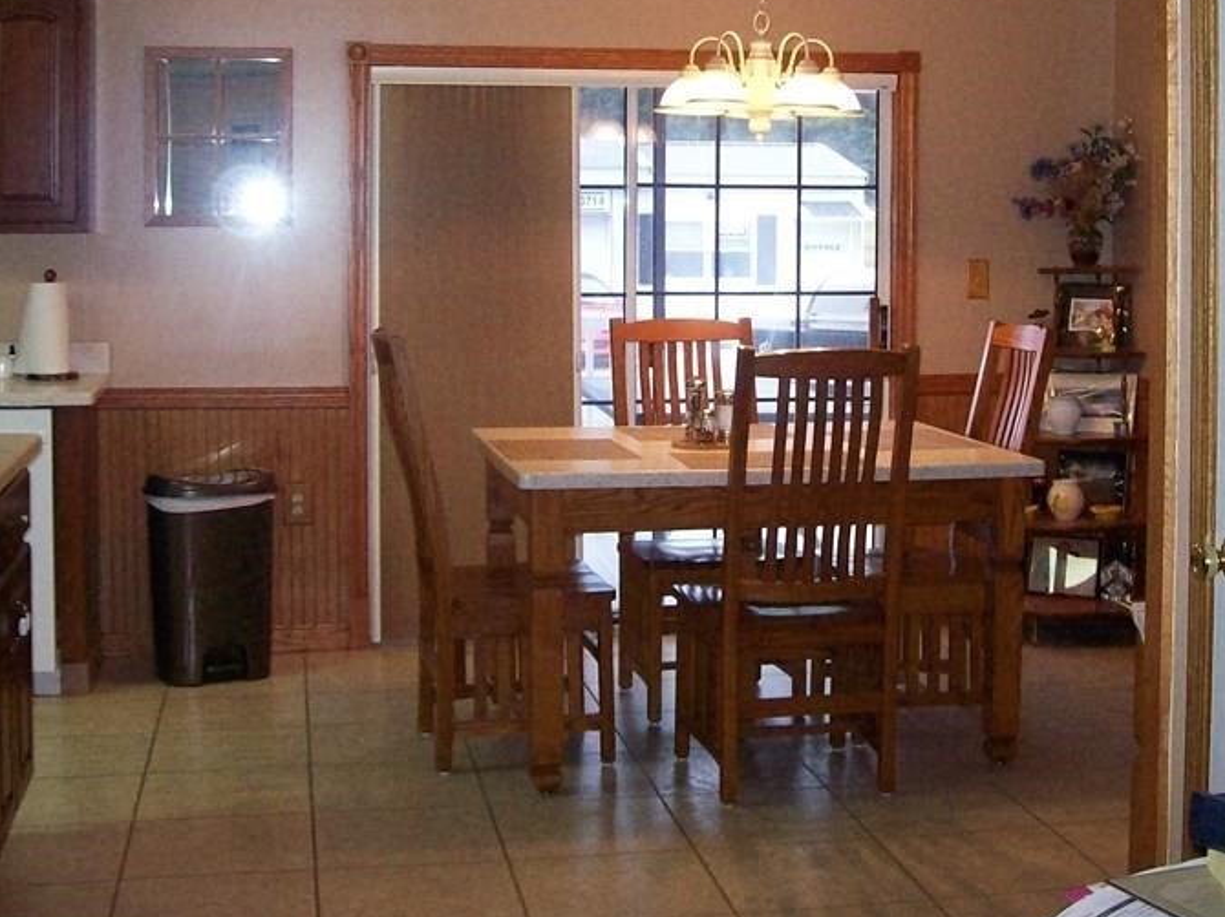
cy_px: 264
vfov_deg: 26.3
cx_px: 671
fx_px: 1946
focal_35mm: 55
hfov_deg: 34.9
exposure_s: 1/64
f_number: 2.7
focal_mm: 6
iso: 200
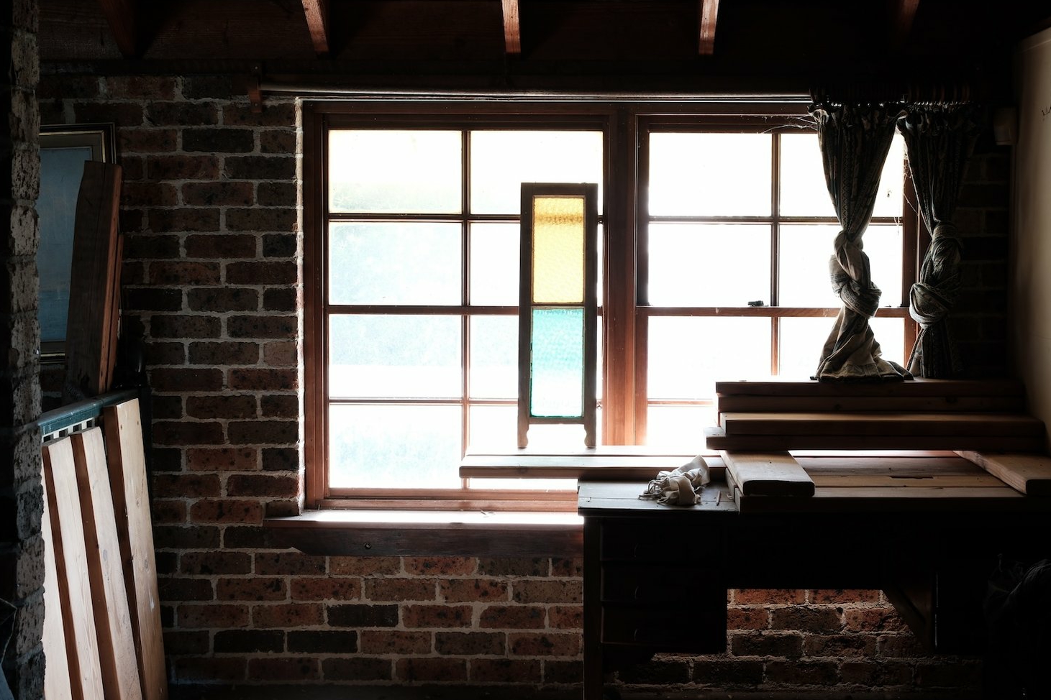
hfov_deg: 42.7
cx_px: 590
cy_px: 285
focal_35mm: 46
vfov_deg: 29.2
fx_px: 1343
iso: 125
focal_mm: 23
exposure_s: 1/4
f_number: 8
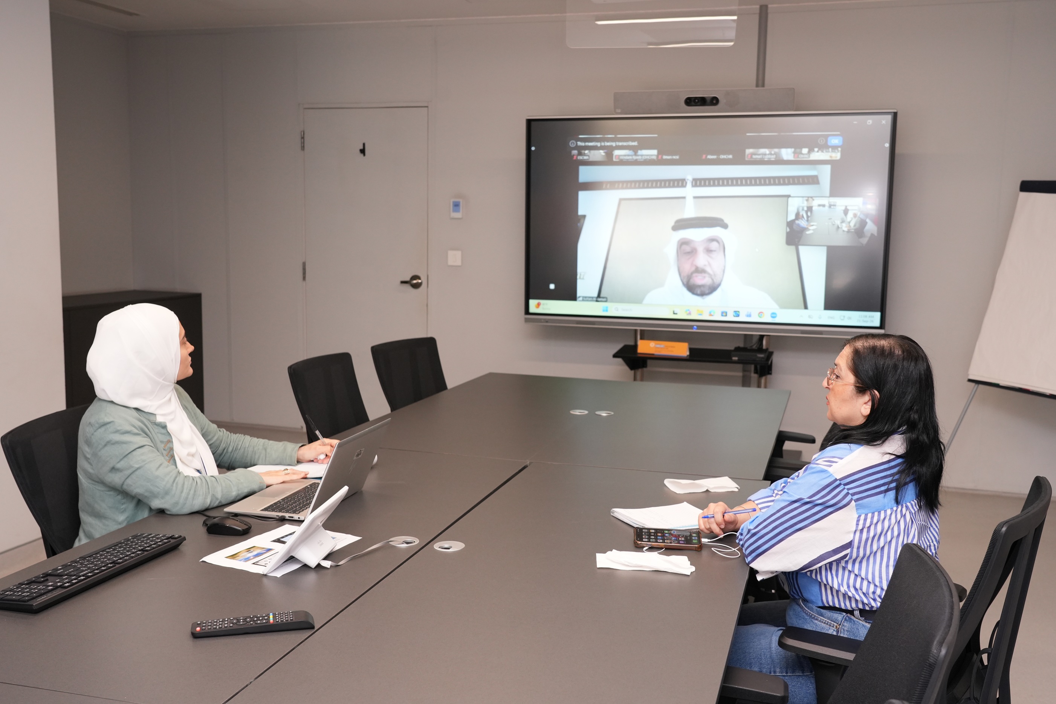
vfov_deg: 38.9
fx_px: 997
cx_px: 528
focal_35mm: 34
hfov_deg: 55.8
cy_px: 352
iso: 1600
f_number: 5.6
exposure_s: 1/125
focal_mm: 34
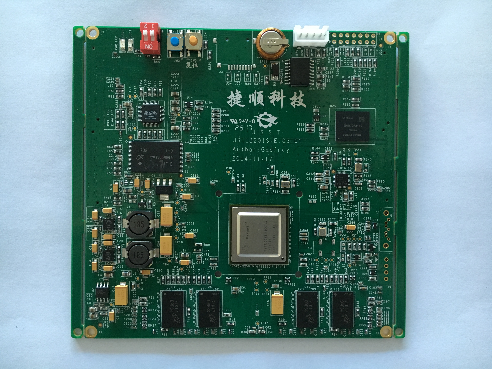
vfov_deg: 48.2
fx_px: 412
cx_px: 246
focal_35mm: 29
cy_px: 184
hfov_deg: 61.7
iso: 200
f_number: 2.2
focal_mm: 4.15
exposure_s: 1/20
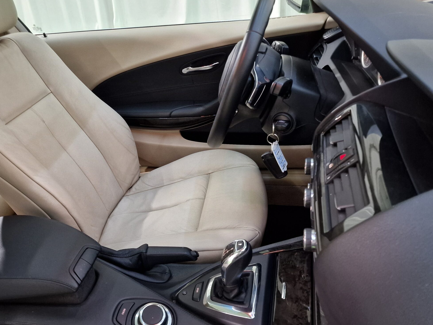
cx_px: 159
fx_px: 375
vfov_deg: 46.8
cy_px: 160
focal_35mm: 30
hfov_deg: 59.1
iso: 200
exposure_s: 1/50
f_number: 1.8
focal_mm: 6.4
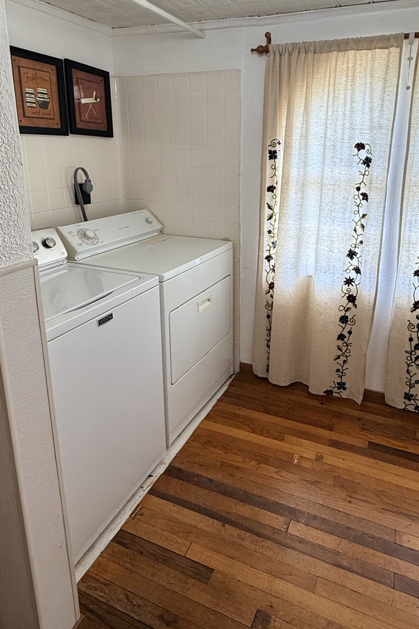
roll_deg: -1.1
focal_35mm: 23
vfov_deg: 75.0
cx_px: 246
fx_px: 402
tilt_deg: -13.8
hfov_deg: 54.8
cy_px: 244
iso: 80
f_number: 2.2
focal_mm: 2.22
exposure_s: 1/120
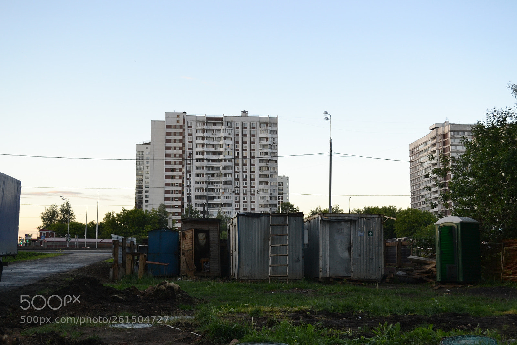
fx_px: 646
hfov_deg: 43.6
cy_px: 172
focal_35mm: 45
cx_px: 258
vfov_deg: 29.9
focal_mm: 30
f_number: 5.6
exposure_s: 1/125
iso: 320
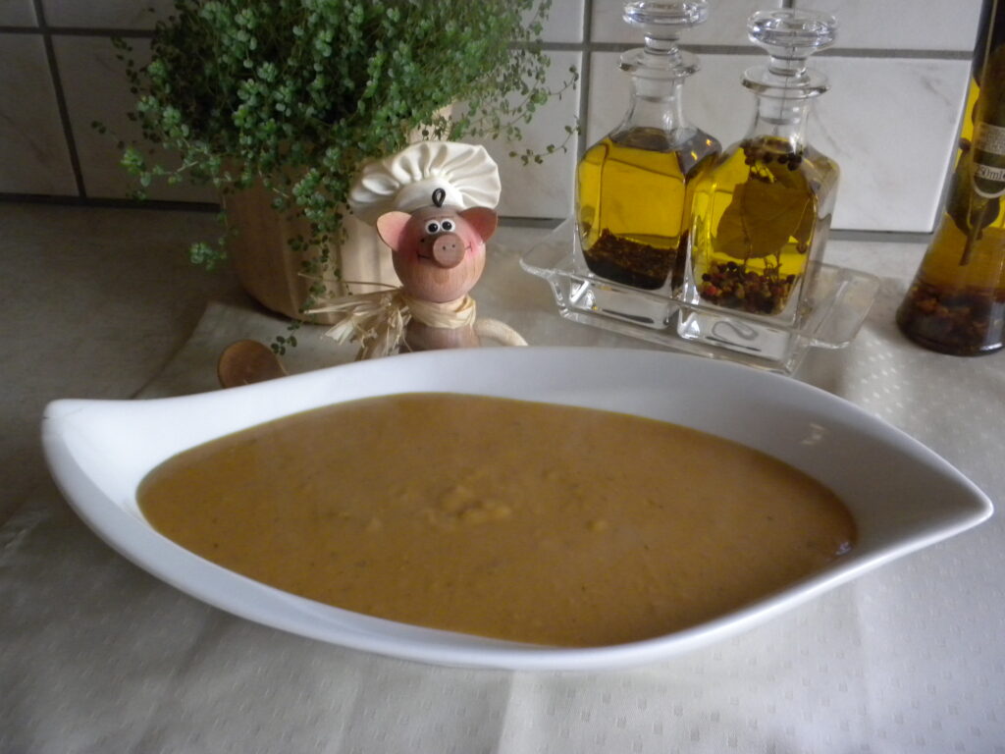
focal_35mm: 37
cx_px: 502
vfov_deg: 38.7
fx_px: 1074
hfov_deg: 50.1
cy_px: 377
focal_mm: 6.6
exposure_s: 1/55.7
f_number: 3.5
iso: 400
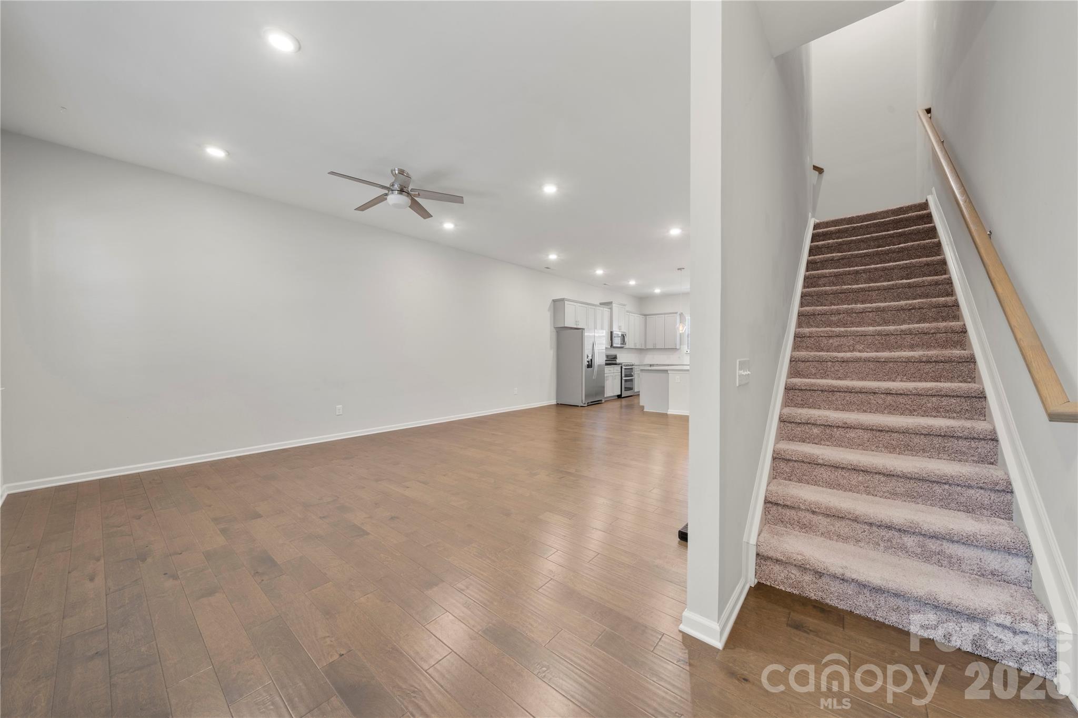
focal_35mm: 12
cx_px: 539
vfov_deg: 90.0
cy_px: 359
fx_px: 359
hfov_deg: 112.6
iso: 200
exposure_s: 4
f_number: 10
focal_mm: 12
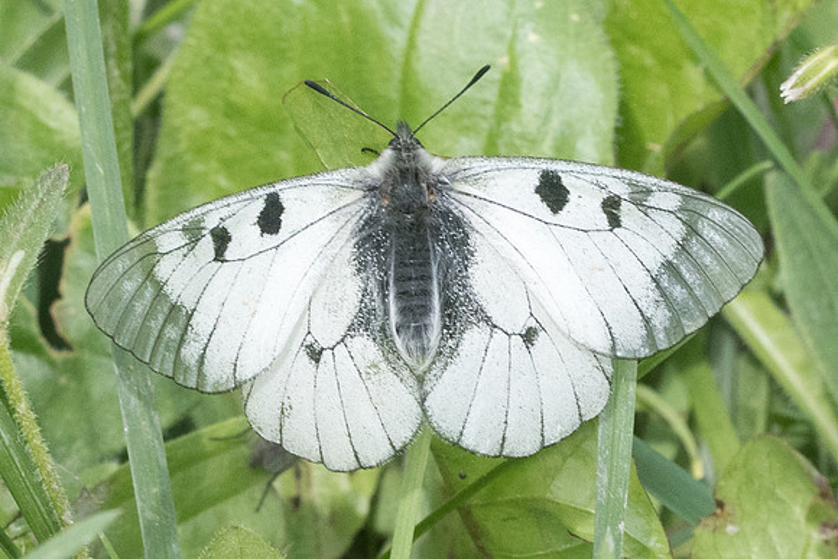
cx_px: 410
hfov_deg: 2.6
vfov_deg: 1.7
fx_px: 18441
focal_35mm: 792
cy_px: 402
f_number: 10
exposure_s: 1/800
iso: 800
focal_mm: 150
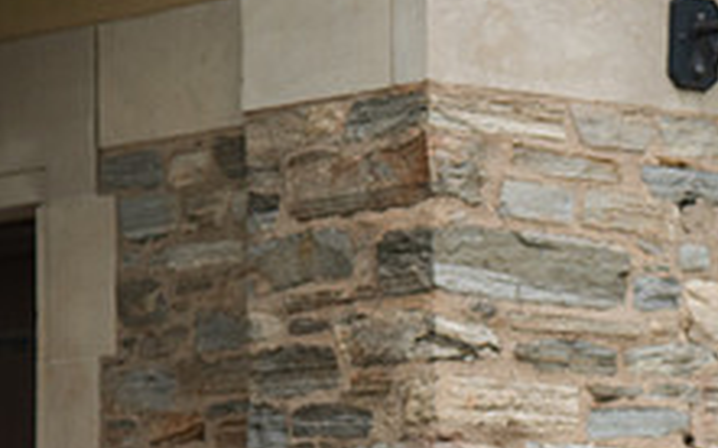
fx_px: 4245
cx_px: 858
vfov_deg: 6.0
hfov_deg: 9.5
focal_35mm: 217
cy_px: 551
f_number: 4
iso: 640
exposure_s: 1/320
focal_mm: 75
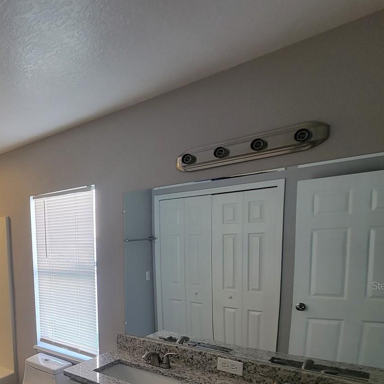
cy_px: 285
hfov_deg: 51.1
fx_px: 314
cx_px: 3
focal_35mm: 25
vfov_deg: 59.7
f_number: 2.2
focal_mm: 2.2
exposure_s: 1/60
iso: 160
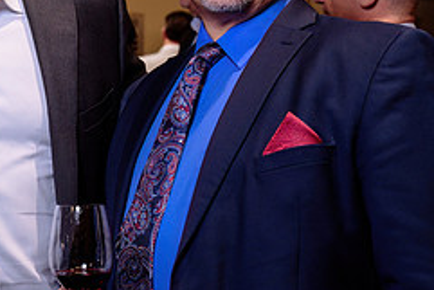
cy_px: 118
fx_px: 1158
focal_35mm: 96
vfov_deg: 14.3
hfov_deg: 21.0
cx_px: 95
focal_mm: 34
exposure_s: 1/40
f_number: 4
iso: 800
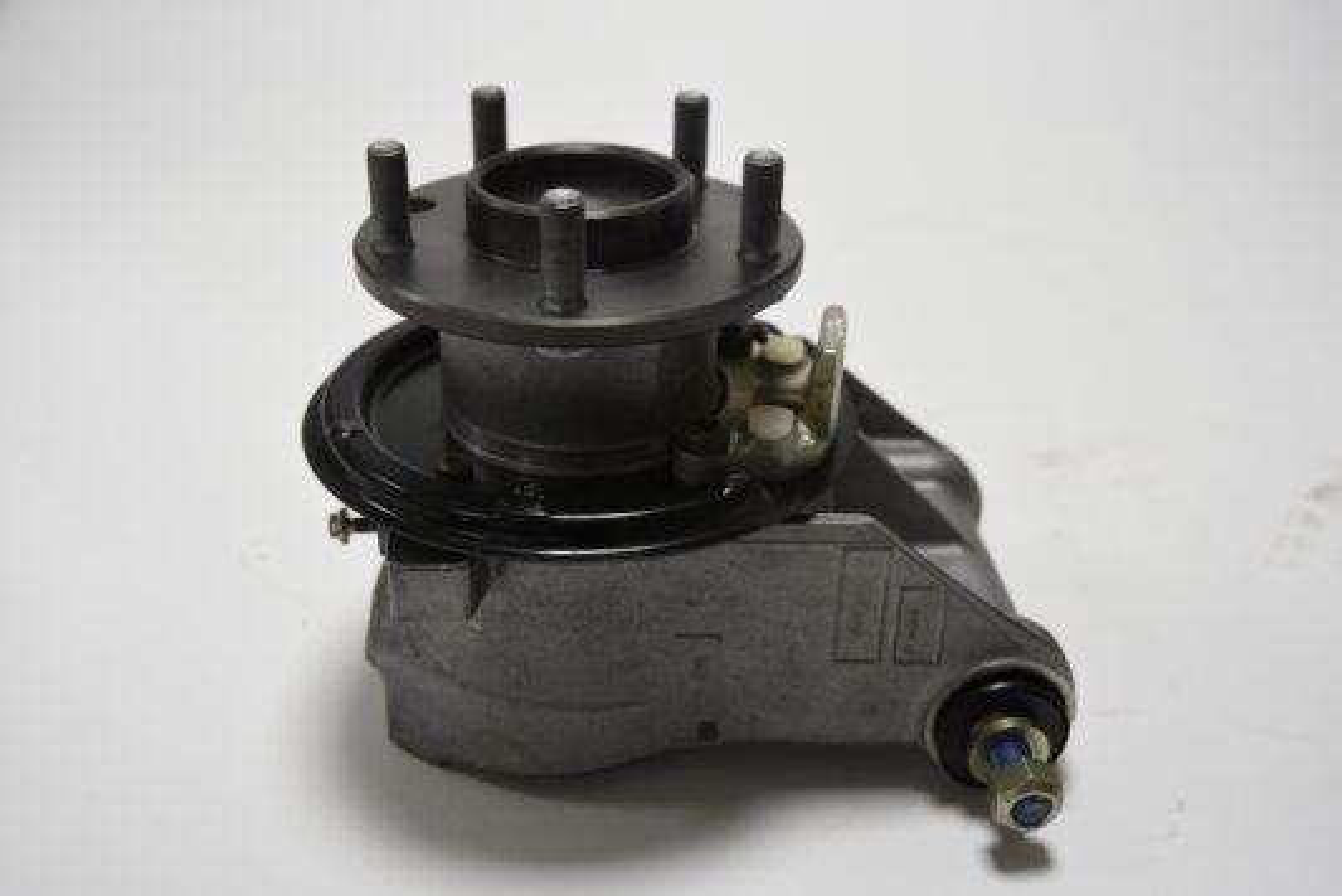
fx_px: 1343
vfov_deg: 36.9
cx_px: 671
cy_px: 448
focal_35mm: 36
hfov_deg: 53.1
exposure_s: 1/100
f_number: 2.8
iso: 320
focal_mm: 24
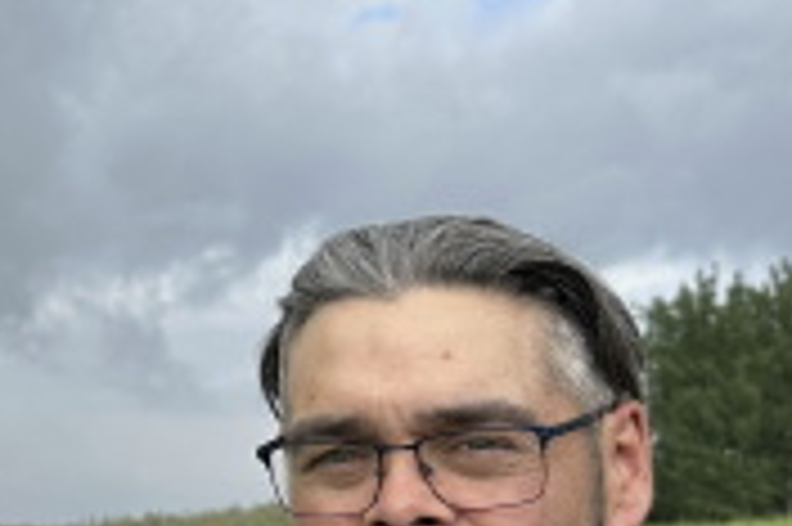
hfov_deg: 22.1
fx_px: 1868
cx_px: -158
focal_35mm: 85
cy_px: 297
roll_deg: -1.7
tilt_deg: +9.4
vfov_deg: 16.0
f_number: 1.78
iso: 80
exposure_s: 1/5000
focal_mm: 6.86
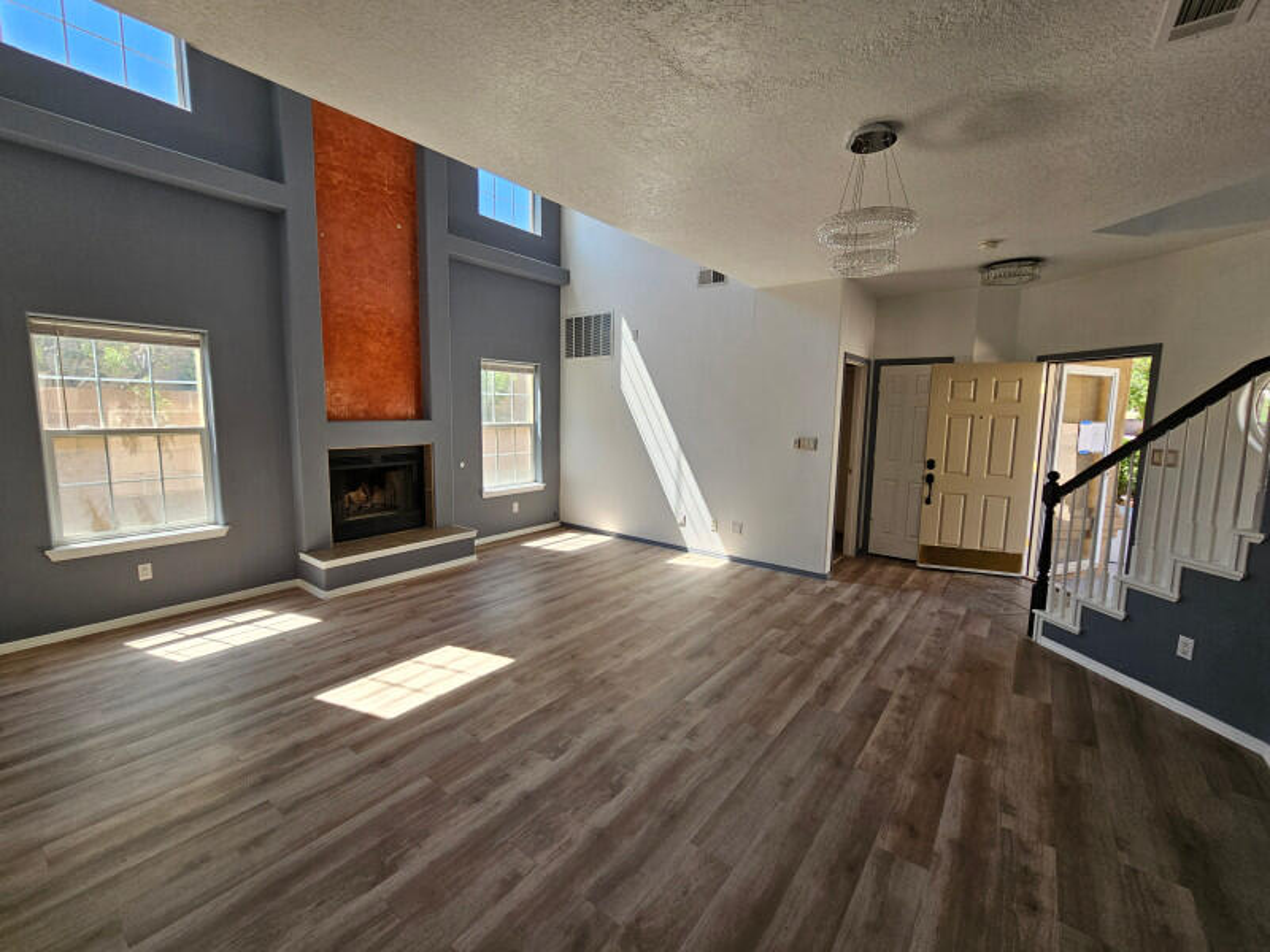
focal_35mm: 13
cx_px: 635
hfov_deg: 106.2
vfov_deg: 89.9
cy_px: 476
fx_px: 477
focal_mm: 2.2
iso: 50
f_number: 2.2
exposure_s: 1/151
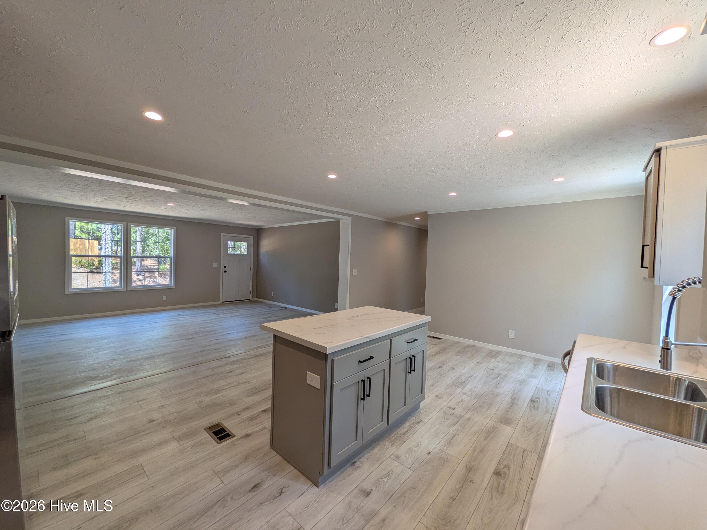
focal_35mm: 14
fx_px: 286
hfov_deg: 102.1
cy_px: 265
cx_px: 354
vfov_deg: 85.7
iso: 43
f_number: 2.2
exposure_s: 1/120
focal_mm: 1.85
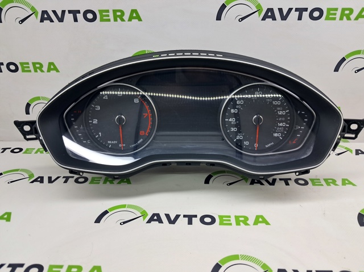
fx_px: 284
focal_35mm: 27
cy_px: 136
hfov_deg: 65.4
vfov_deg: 51.3
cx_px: 182
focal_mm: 4
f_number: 1.8
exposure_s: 1/50
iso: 50
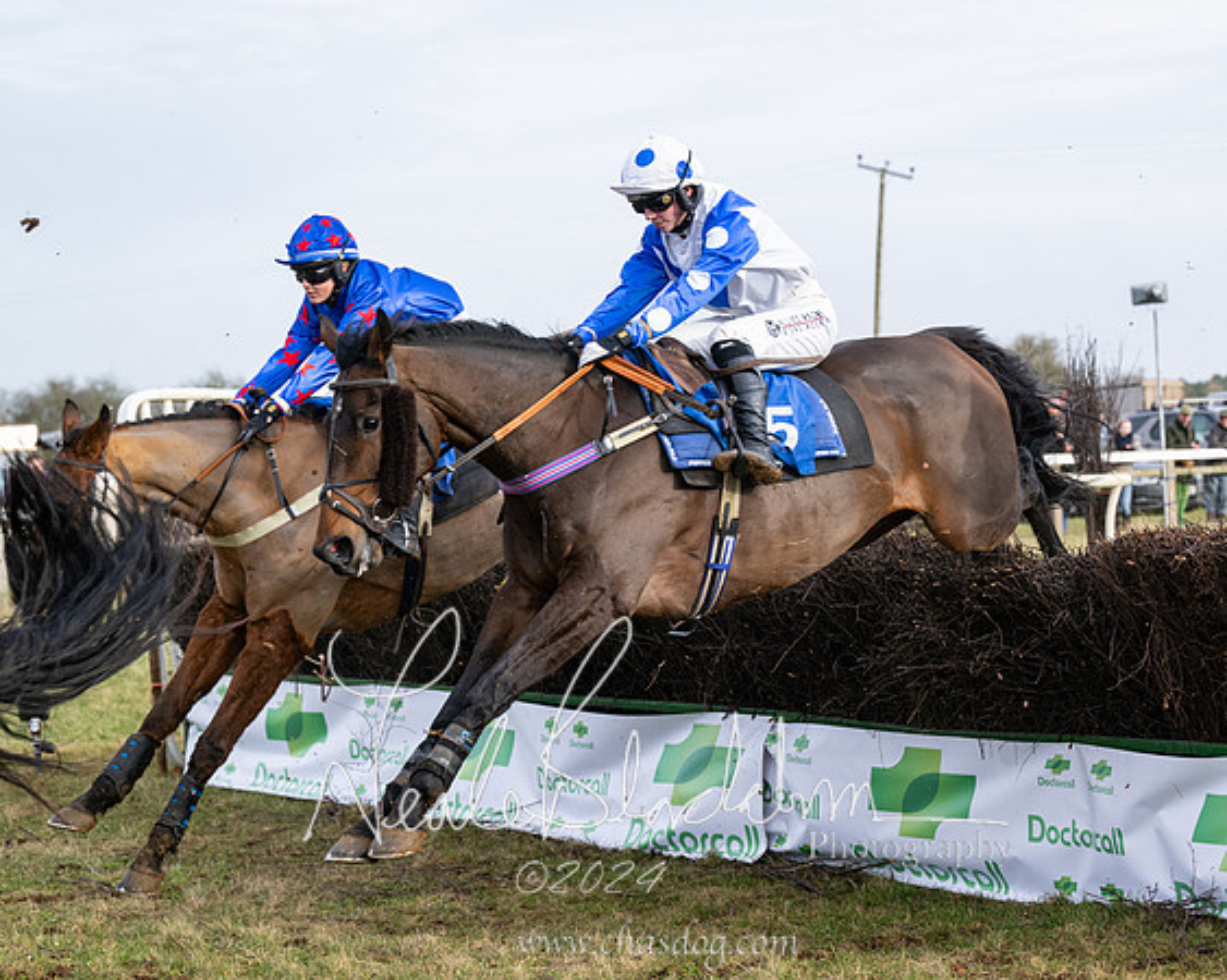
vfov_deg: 18.0
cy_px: 490
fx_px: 3100
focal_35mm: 85
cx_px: 798
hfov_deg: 22.3
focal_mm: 70
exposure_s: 1/1600
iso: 400
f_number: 4
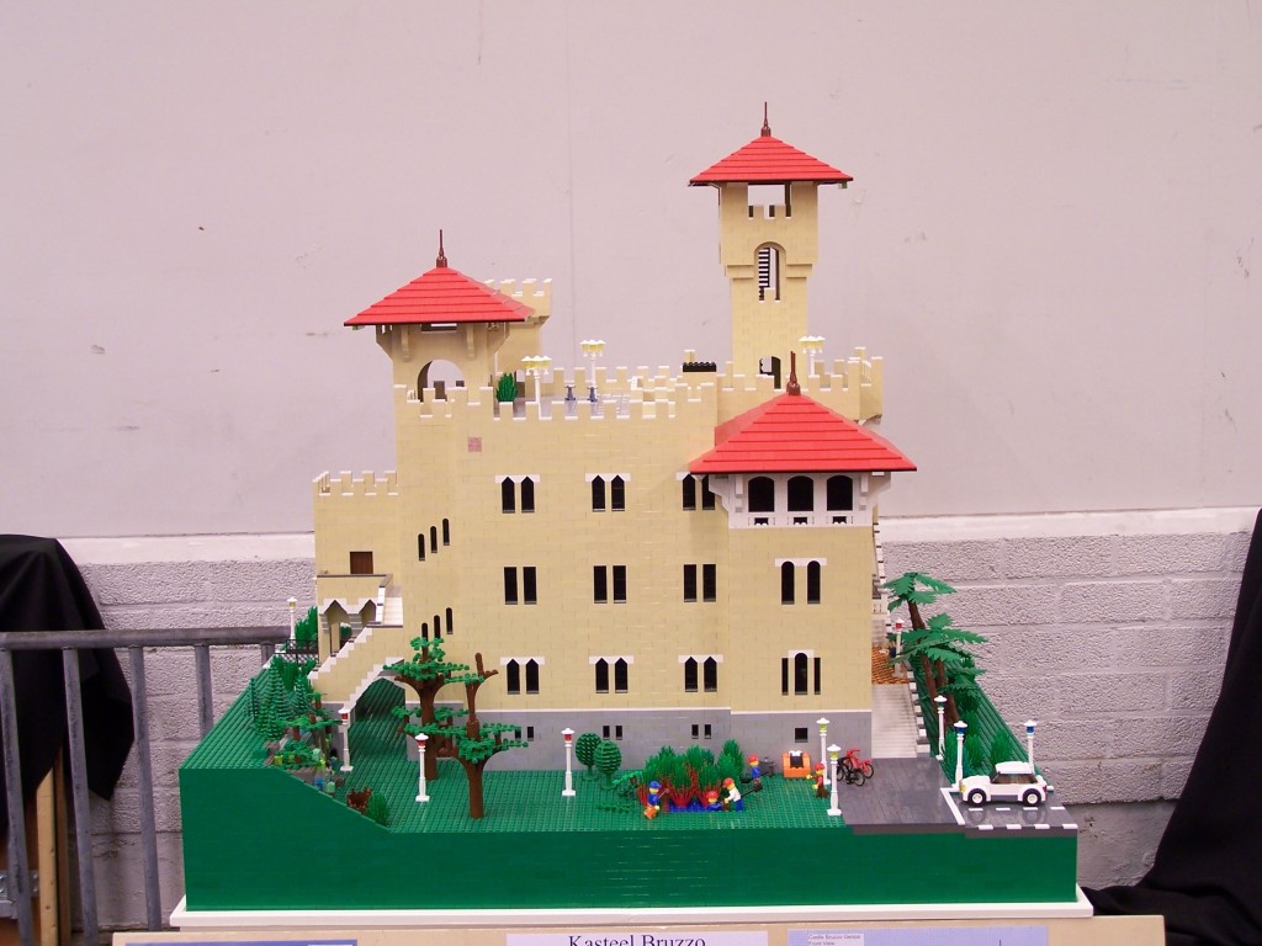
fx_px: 2042
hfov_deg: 34.3
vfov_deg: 26.1
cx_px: 631
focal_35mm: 56
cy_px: 473
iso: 80
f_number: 3.1
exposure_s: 1/2
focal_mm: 9.3
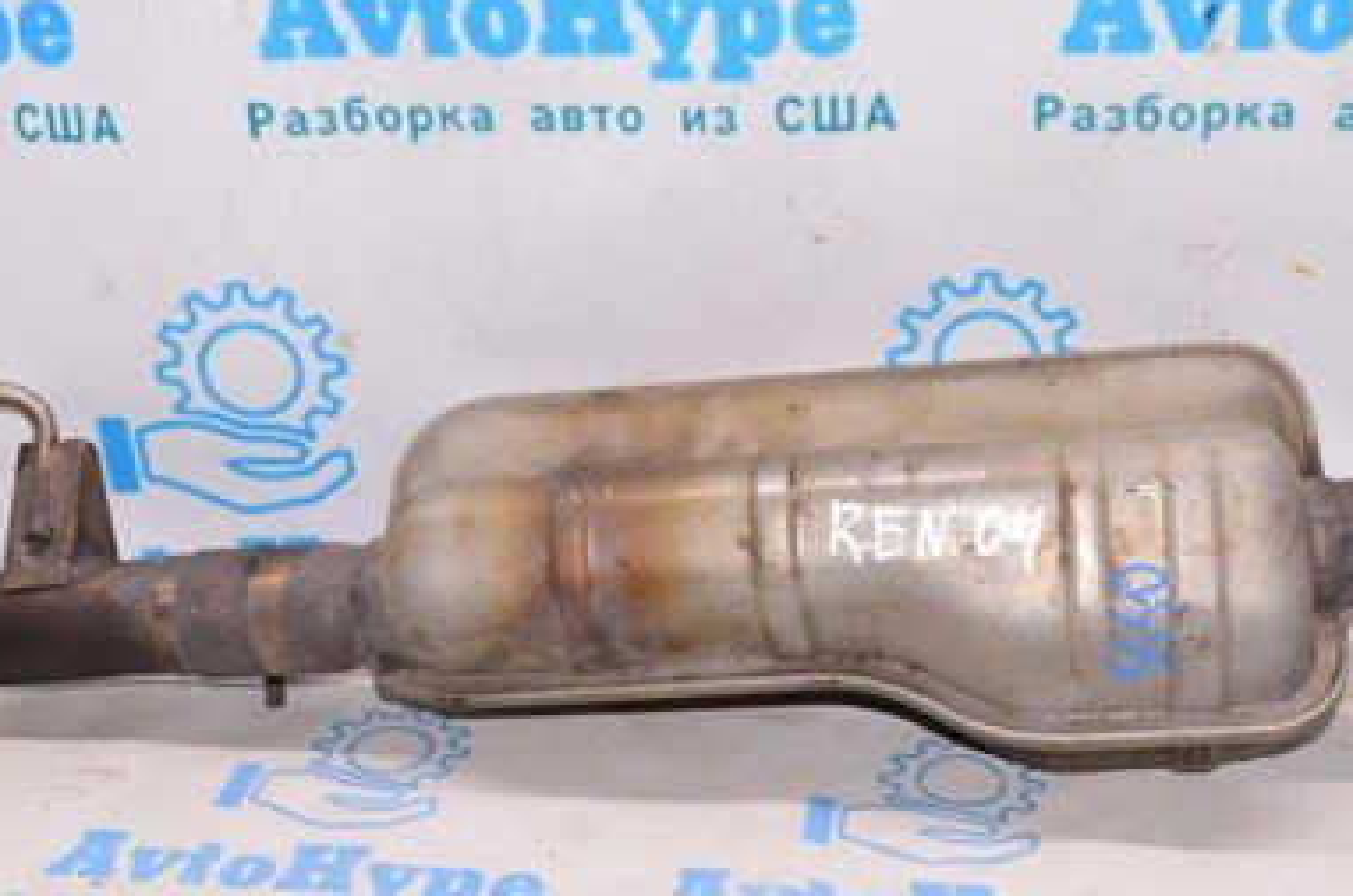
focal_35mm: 53
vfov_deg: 25.4
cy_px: 544
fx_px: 1982
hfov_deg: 37.6
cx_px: 758
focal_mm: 21
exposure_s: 1/100
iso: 1600
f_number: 8
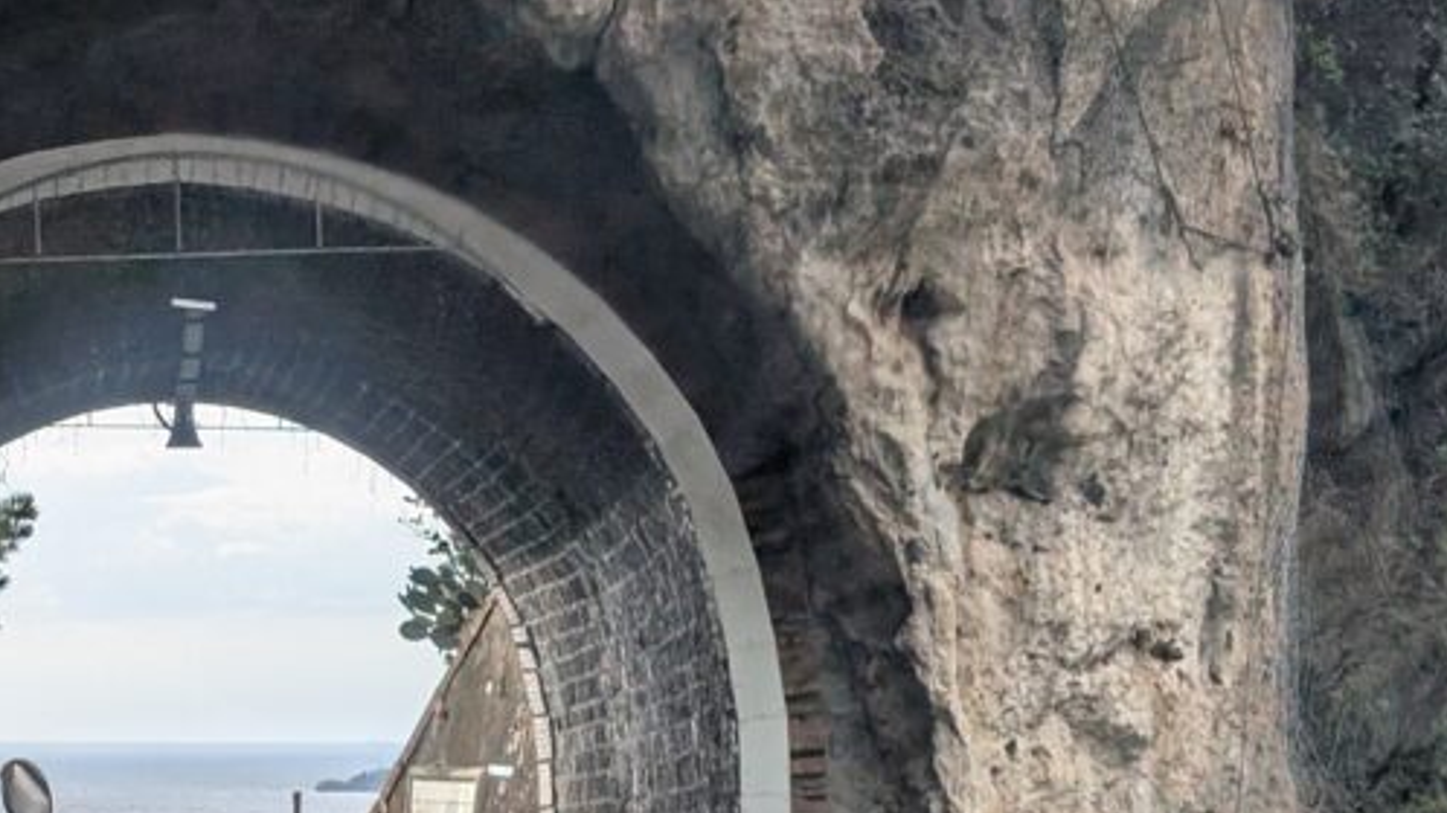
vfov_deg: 11.0
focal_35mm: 110
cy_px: 507
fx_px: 4220
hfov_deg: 19.2
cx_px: 180
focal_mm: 6.9
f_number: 1.68
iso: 19
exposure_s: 1/413
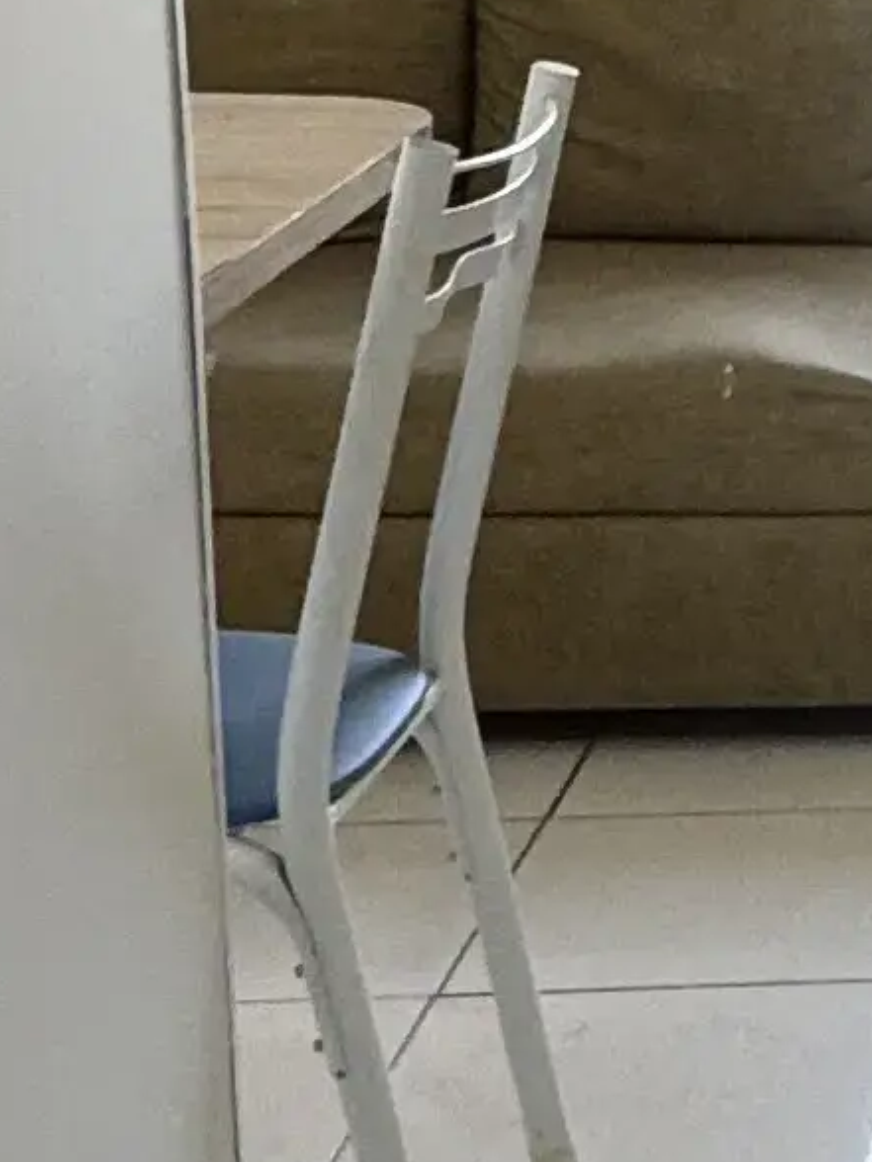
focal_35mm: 96
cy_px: 172
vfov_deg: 20.1
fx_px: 3224
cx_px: 1833
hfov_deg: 13.0
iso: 160
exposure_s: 1/120
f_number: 2.2
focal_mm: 2.22
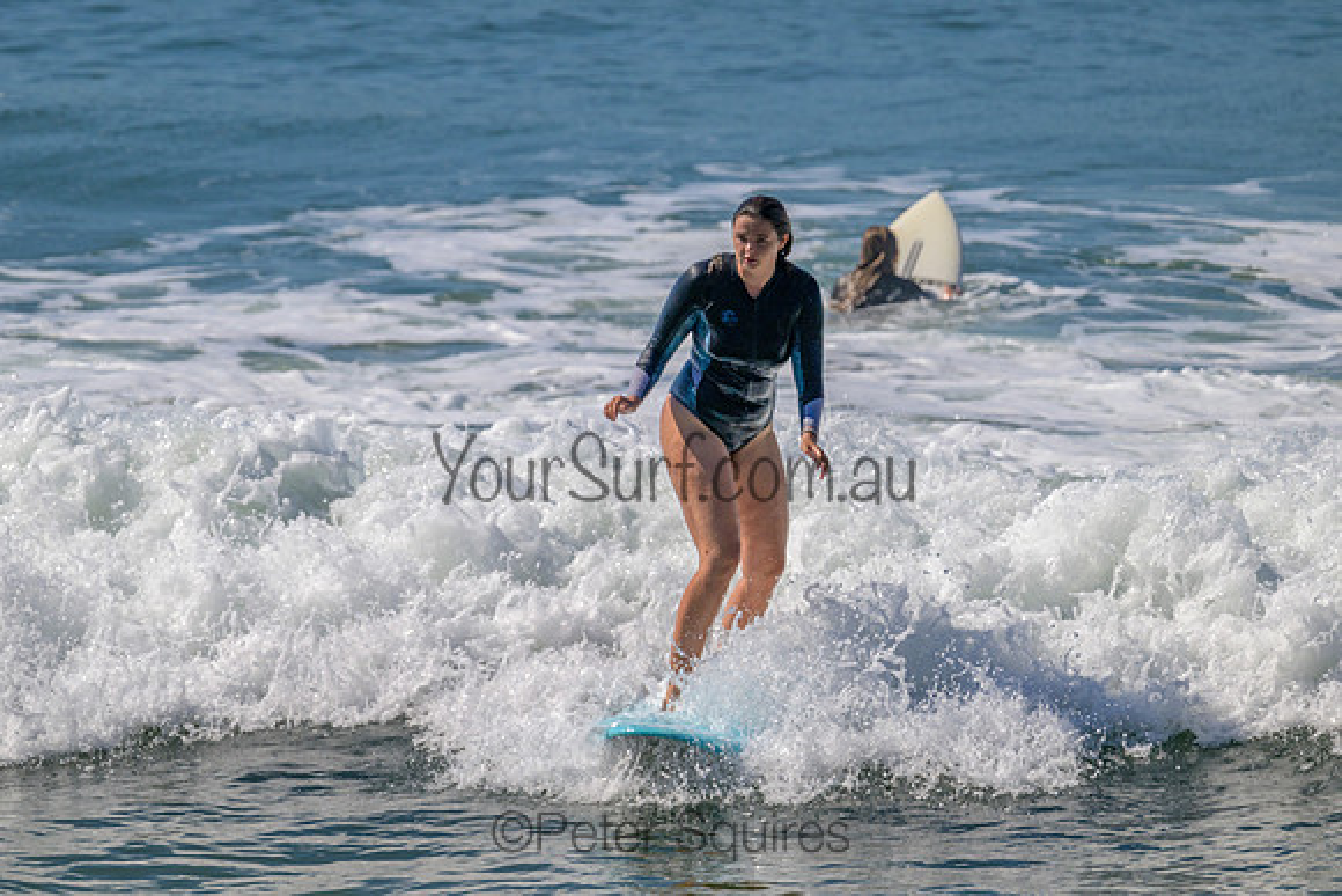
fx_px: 22224
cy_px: 392
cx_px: 641
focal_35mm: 596
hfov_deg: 3.5
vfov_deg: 2.3
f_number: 10
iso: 280
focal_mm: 530
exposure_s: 1/2000
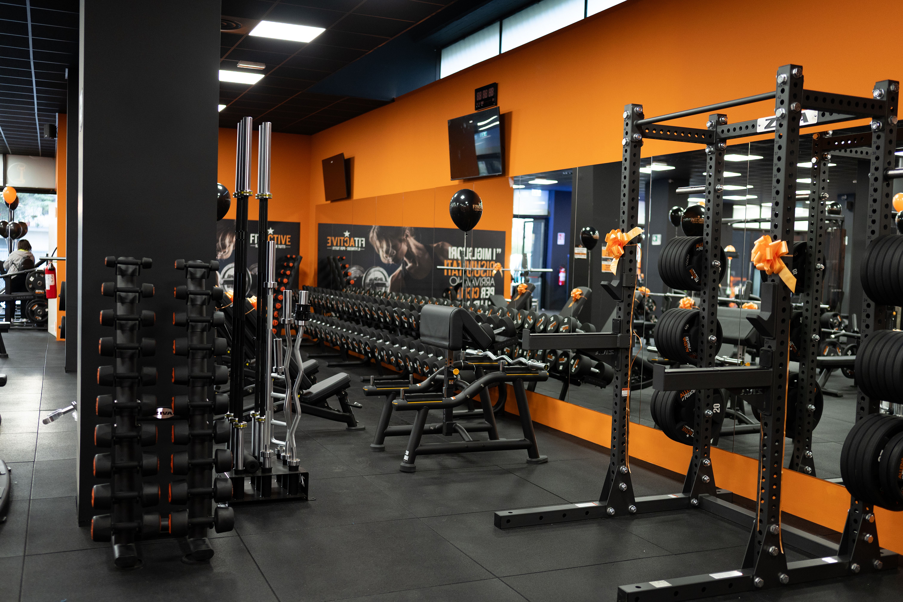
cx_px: 452
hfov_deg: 54.4
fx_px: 878
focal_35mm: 35
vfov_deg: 37.9
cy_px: 301
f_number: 2.2
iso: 1000
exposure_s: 1/250
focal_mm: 35
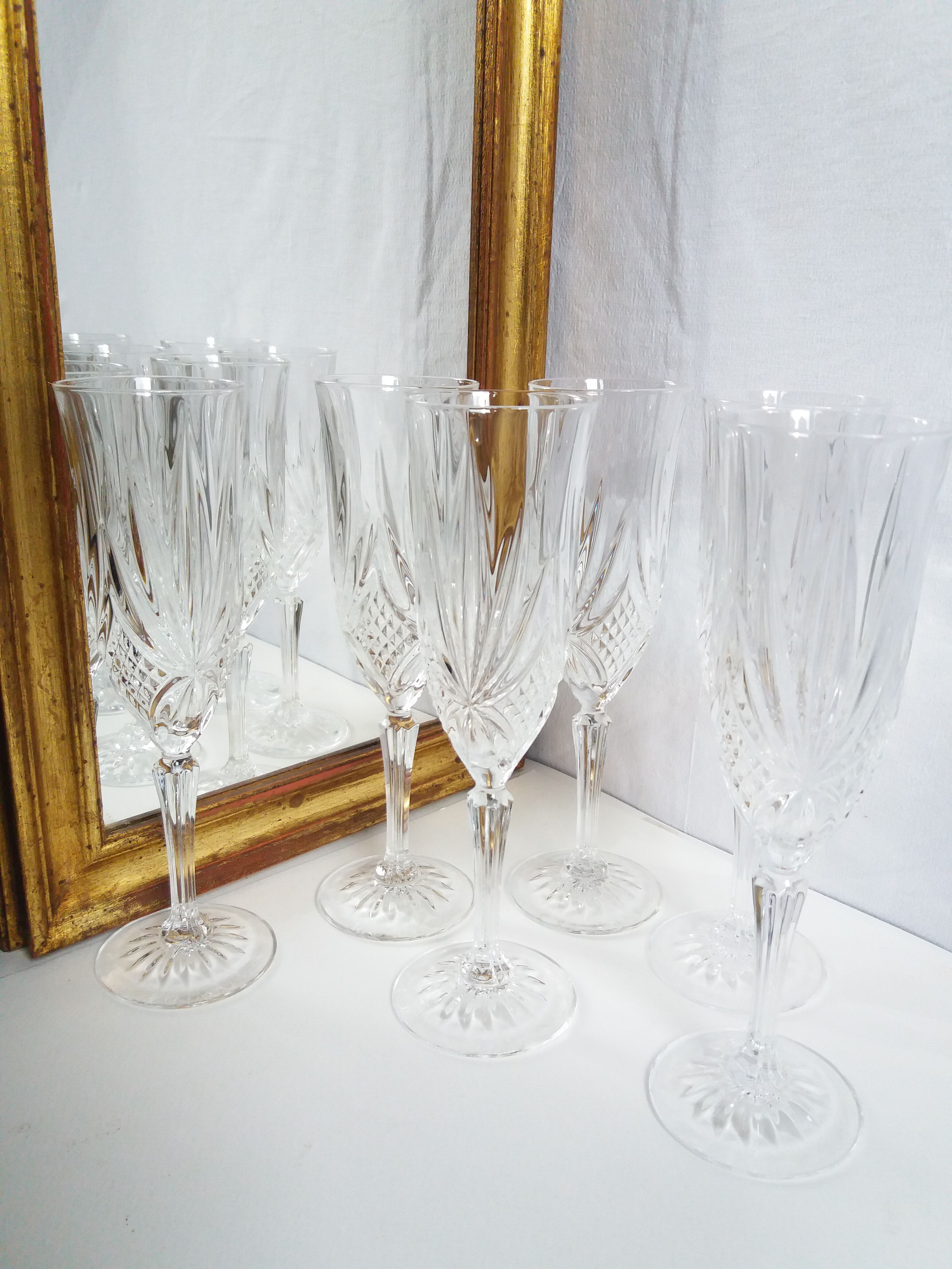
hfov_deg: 49.7
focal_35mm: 28
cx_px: 476
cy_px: 634
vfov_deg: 63.4
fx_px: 1027
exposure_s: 1/256
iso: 200
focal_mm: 3.7
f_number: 1.9
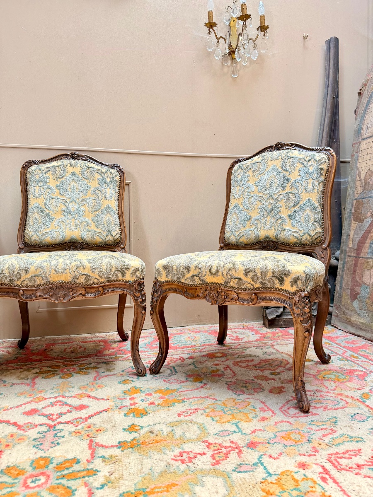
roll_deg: +1.6
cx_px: 186
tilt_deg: -2.2
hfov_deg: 56.8
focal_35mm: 24
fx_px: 345
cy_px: 248
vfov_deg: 71.6
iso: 200
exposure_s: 1/60
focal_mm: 6.76
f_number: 1.78
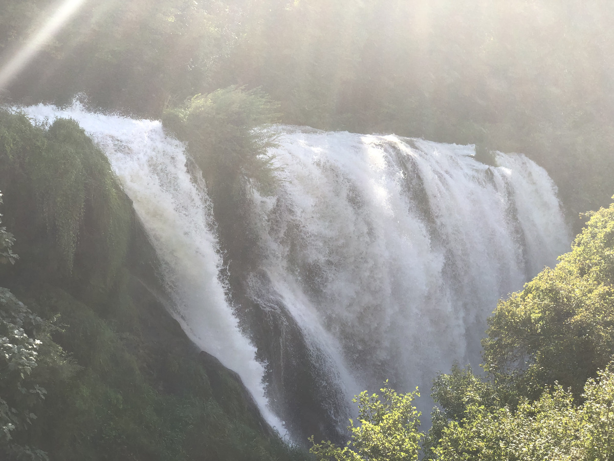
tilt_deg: -9.4
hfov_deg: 36.8
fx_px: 922
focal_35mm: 52
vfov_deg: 28.0
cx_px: 307
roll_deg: +0.0
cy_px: 230
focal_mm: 6
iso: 16
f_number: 2.4
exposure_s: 1/506
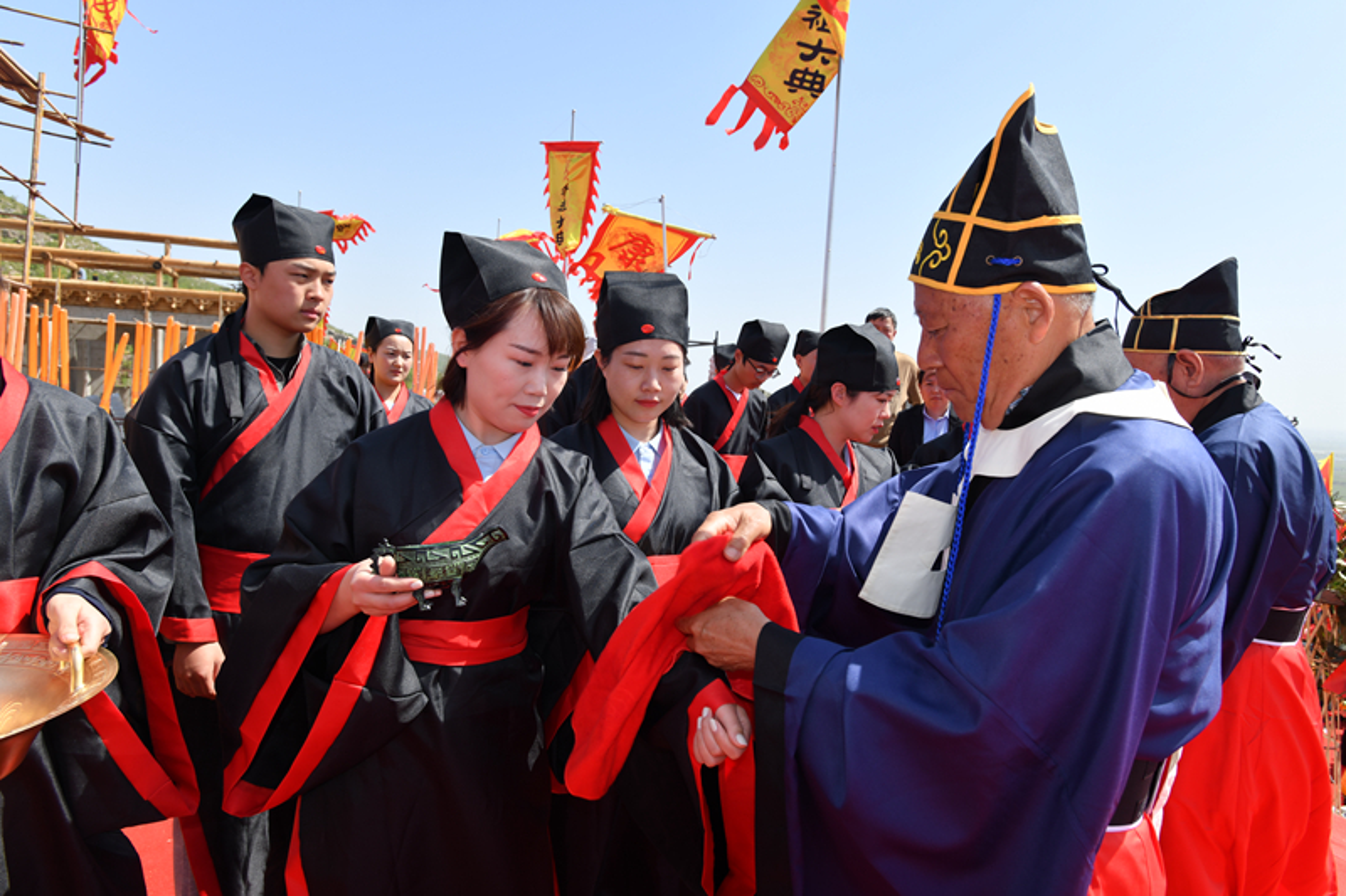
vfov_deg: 57.2
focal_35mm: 22
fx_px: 822
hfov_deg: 78.6
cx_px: 673
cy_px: 448
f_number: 7.1
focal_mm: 22
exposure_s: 1/200
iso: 125
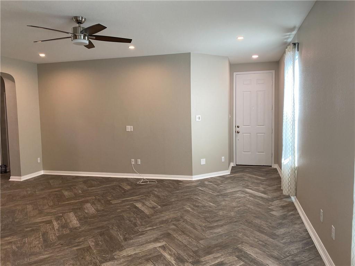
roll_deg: +0.5
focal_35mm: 26
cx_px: 178
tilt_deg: -5.0
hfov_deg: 67.3
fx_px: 267
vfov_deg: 53.1
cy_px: 133
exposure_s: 1/120
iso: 125
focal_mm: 4.25
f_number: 1.8
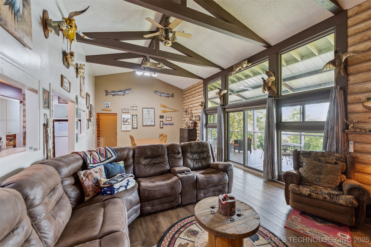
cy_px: 124
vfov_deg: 78.8
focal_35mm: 15
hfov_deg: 101.9
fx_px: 150
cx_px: 186
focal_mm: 14.6
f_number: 2.8
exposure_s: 1/10
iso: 400
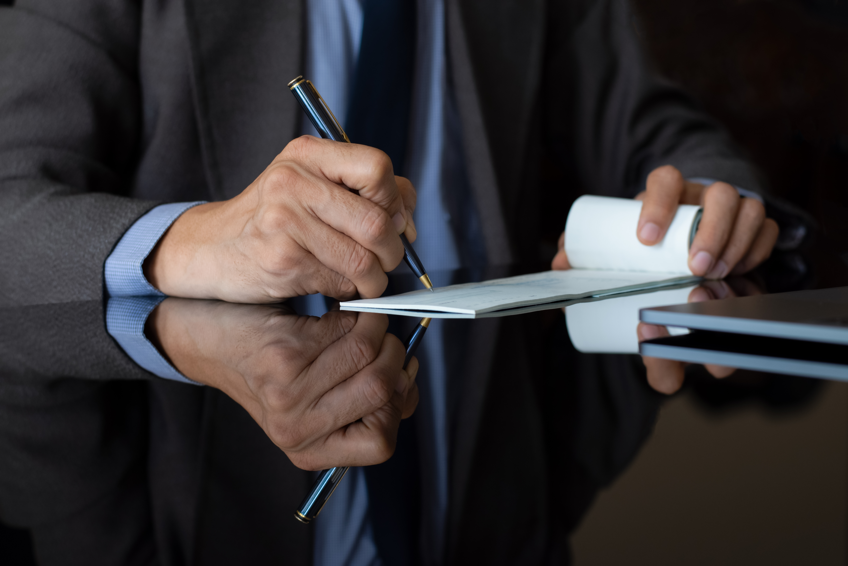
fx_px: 1767
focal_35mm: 75
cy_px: 283
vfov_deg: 18.2
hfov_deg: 27.0
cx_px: 424
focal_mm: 50
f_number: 3.2
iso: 250
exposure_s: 1/100
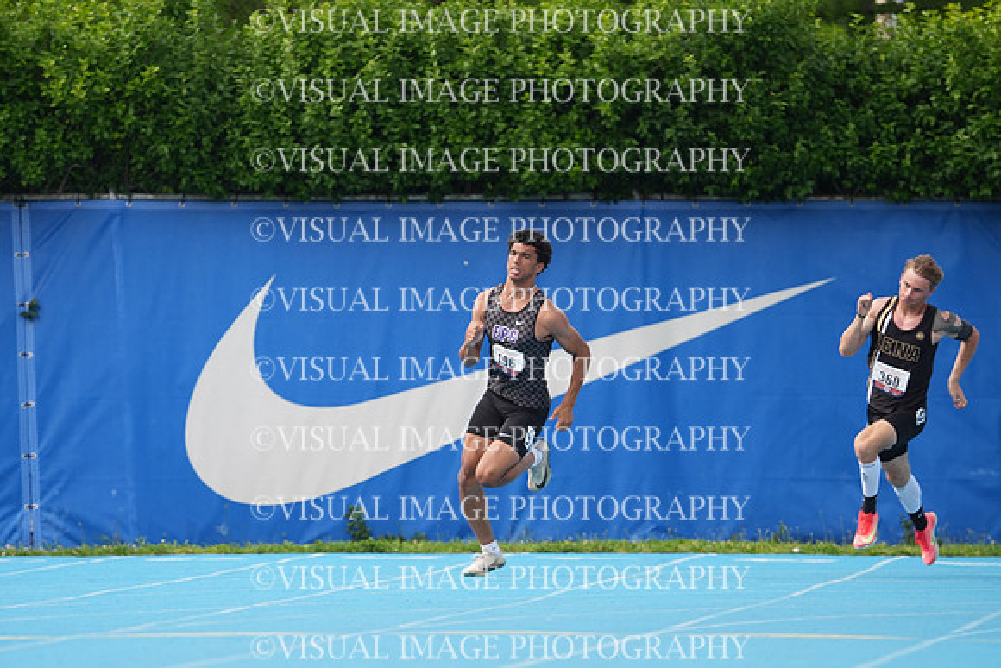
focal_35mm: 553
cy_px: 334
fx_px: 15379
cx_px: 500
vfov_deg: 2.5
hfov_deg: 3.7
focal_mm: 553
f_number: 6.3
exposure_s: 1/800
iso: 500
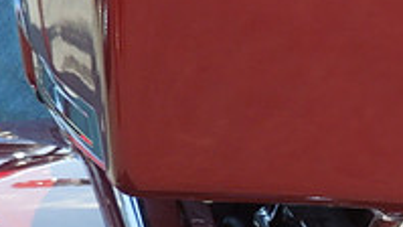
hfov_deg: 2.8
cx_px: 573
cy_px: 153
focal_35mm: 764
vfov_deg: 1.6
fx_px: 8165
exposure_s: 1/200
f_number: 5.1
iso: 200
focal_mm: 43.4
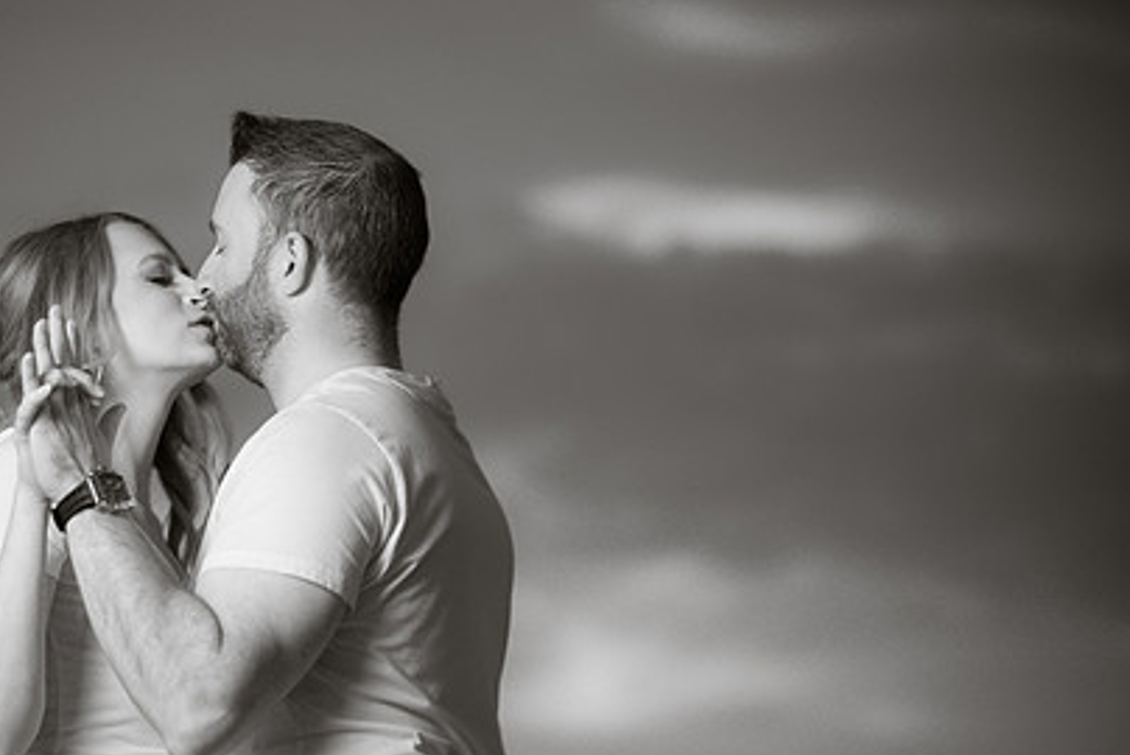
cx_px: 369
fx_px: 7162
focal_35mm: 228
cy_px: 485
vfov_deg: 6.0
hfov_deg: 9.0
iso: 400
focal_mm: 159
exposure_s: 1/250
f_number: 4
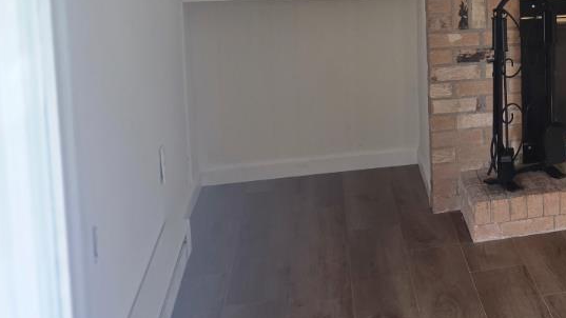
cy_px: -19
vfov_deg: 16.8
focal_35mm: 70
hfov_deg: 25.1
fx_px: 1051
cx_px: 779
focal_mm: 6.3
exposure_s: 1/120
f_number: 1.7
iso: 200
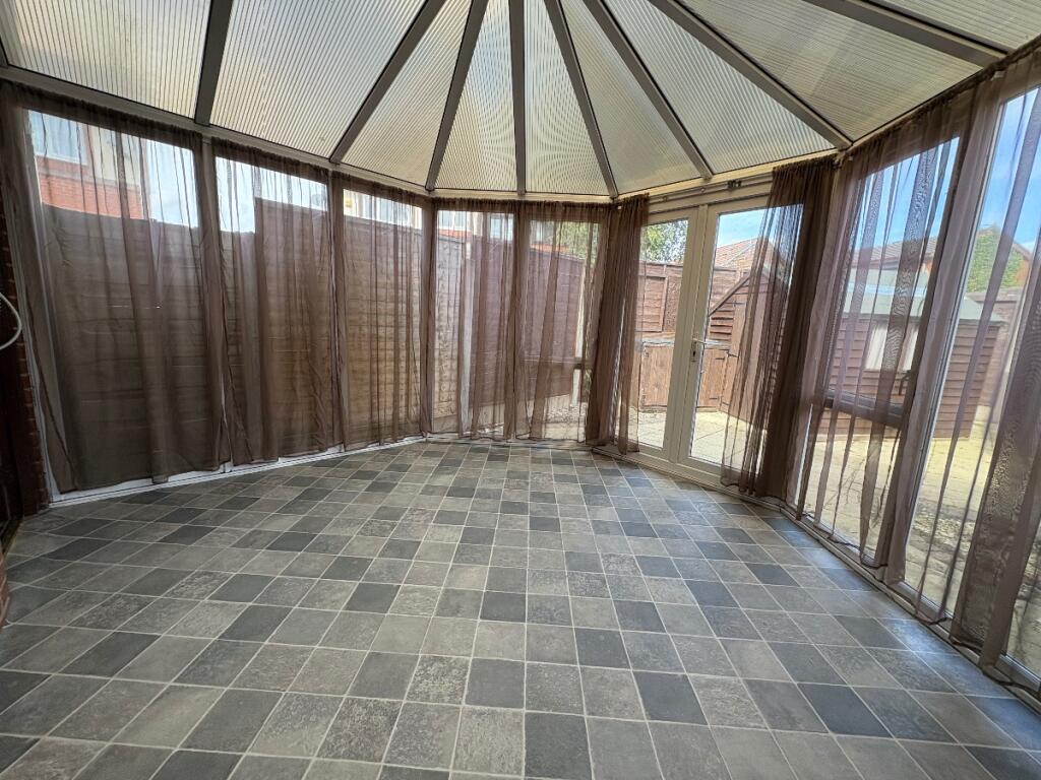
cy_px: 390
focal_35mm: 14
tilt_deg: -8.4
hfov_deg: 102.1
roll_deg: -2.6
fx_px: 421
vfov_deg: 85.7
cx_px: 520
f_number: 2.2
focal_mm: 2.22
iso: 64
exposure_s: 1/133
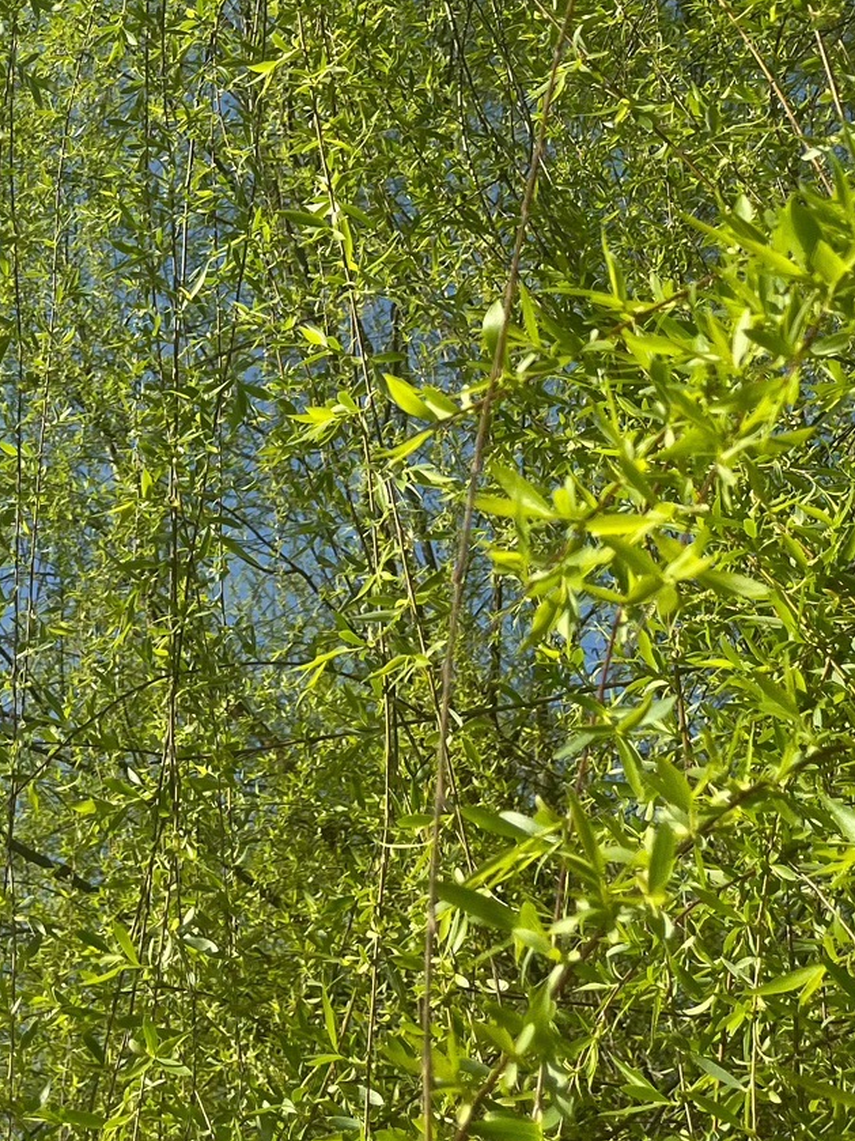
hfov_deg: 22.5
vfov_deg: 29.6
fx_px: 2042
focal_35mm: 62
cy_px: 67
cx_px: -52
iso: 50
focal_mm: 5.1
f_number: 1.6
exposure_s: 1/3521
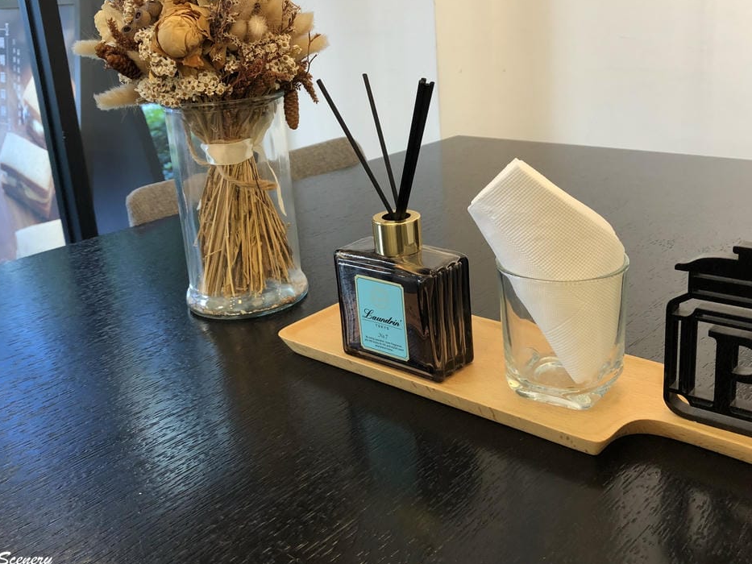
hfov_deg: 51.3
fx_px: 782
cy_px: 228
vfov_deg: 39.5
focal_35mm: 36
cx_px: 410
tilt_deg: -18.7
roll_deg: +3.4
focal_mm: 3.99
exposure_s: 1/30
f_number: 1.8
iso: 40
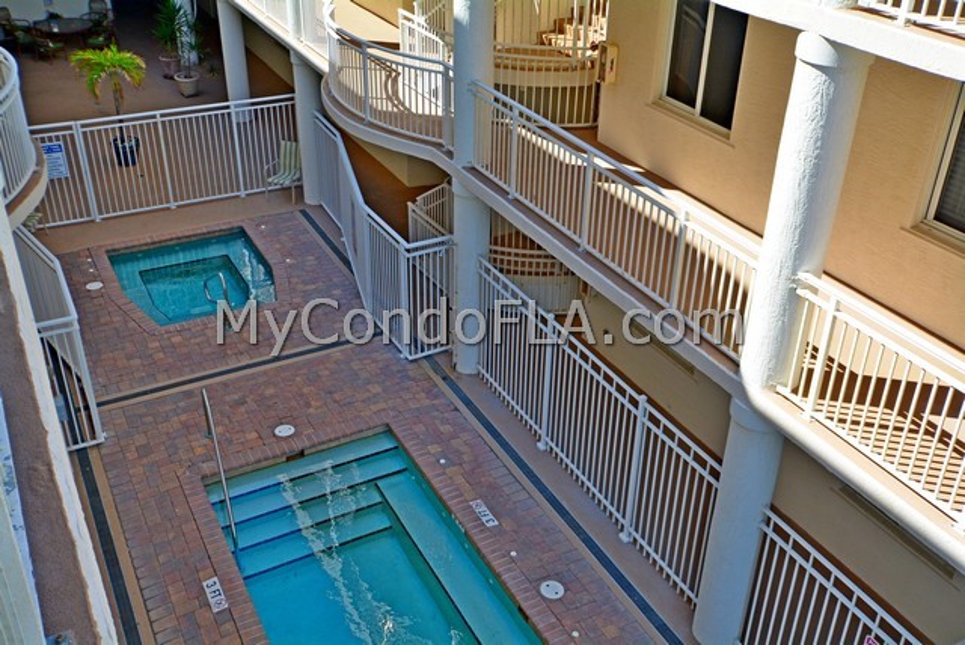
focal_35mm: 36
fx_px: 966
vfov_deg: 36.9
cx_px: 482
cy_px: 322
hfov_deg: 53.1
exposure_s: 1/250
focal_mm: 24
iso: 200
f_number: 8
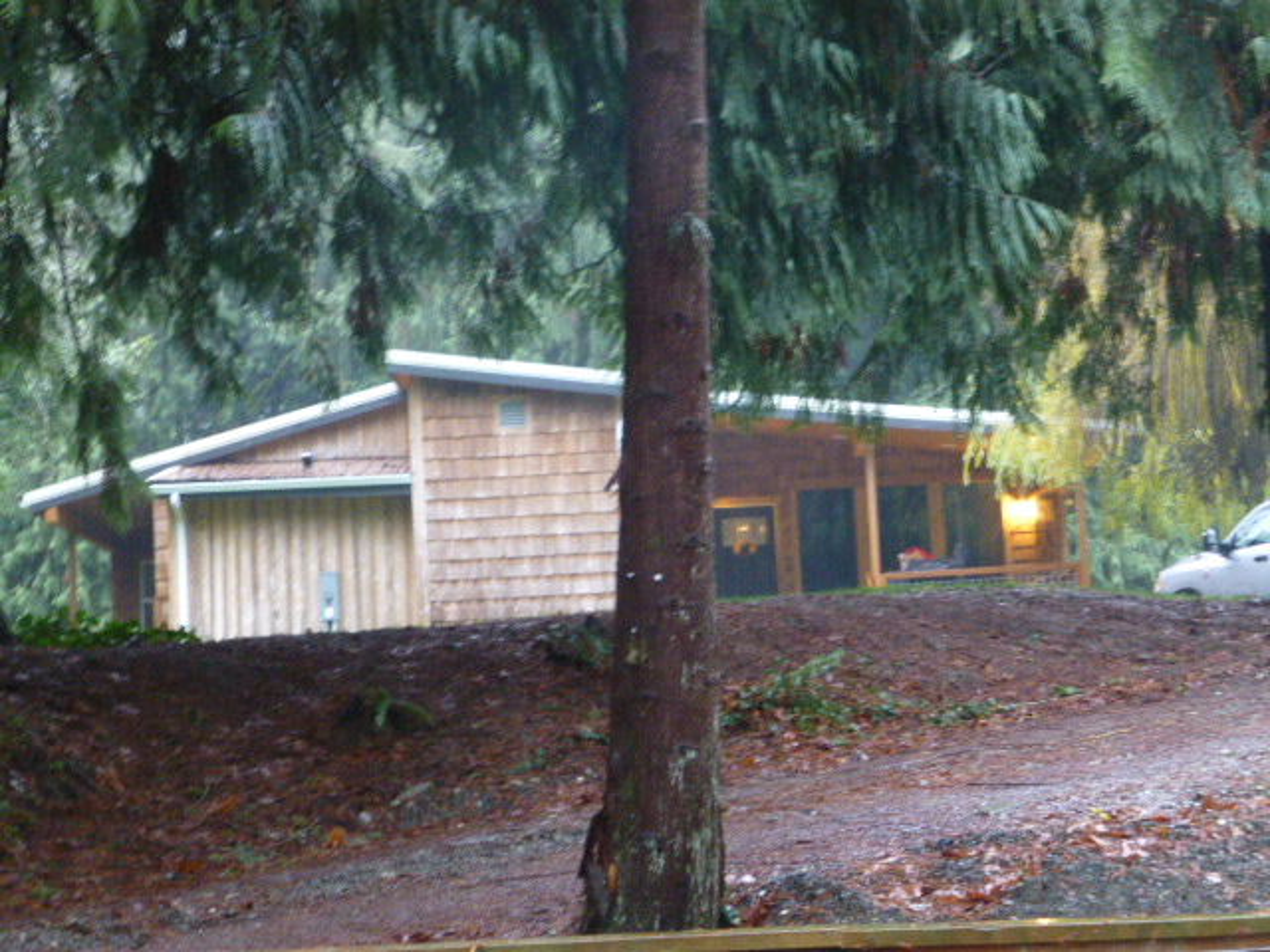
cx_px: 635
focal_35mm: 96
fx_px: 3522
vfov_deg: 15.4
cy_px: 476
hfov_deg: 20.4
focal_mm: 17.1
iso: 800
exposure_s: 1/8
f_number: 5.3
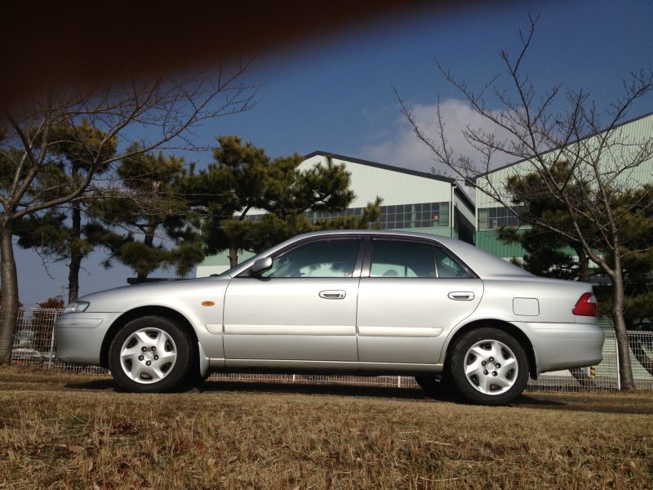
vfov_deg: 40.7
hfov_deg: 52.6
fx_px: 660
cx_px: 326
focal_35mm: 35
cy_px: 245
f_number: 2.4
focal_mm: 4.28
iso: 50
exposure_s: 1/4255
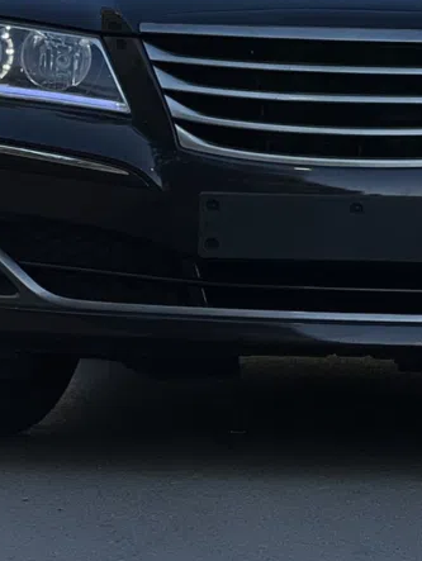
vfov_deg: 8.3
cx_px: 395
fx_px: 3847
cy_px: -84
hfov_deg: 6.3
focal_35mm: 237
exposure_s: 1/481
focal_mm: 9
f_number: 2.8
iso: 32
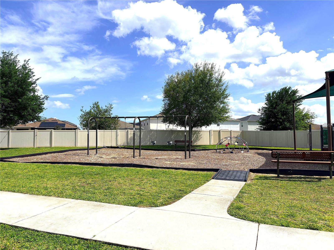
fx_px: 251
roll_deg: +1.1
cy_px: 125
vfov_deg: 53.1
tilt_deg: +3.2
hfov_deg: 67.3
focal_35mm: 26
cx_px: 167
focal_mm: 5.96
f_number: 1.6
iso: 50
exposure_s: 1/6993
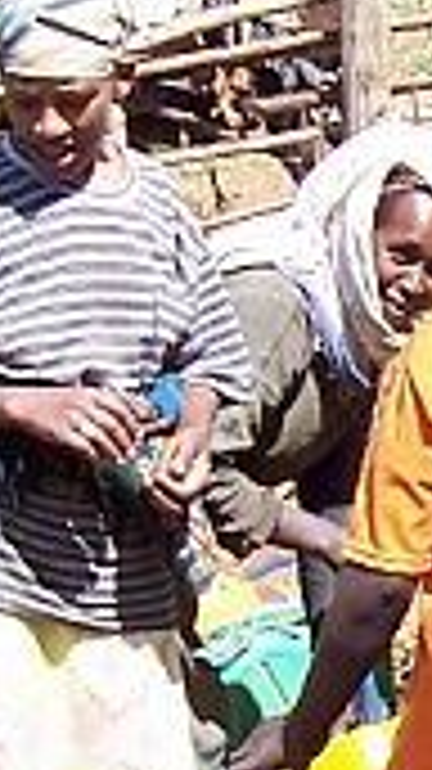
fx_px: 3528
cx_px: 846
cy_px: 675
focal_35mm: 173
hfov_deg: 6.8
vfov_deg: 12.4
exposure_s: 1/180
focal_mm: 5.6
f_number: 5.6
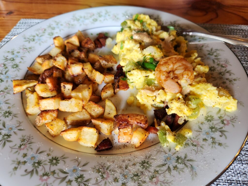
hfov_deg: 73.9
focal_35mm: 23
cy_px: 93
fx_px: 165
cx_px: 124
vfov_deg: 58.9
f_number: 1.8
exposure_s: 1/60
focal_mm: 5.4
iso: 125
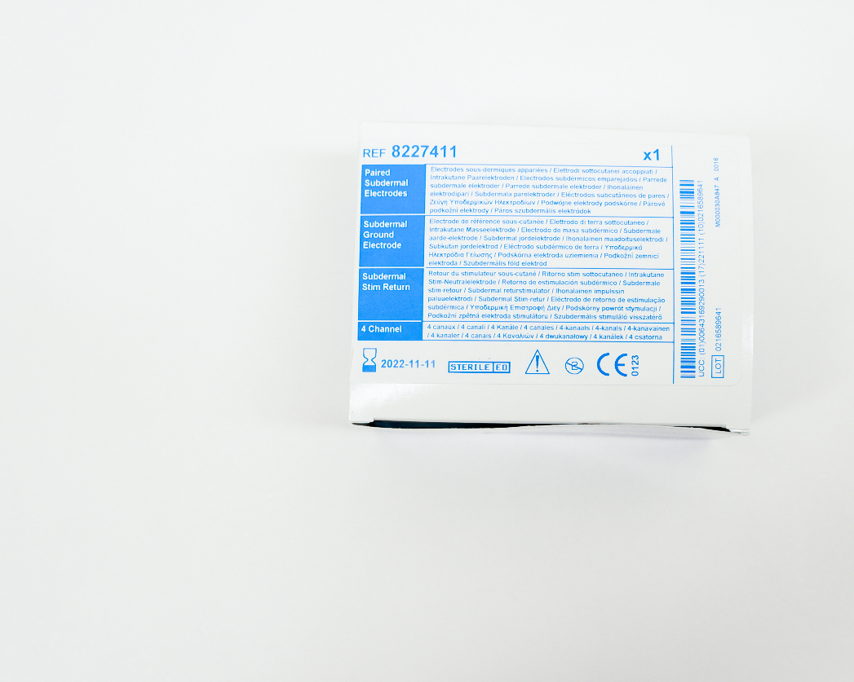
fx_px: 1087
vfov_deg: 34.9
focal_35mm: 43
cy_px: 341
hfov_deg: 42.5
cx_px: 547
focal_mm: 20
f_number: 4
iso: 200
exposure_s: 1/200
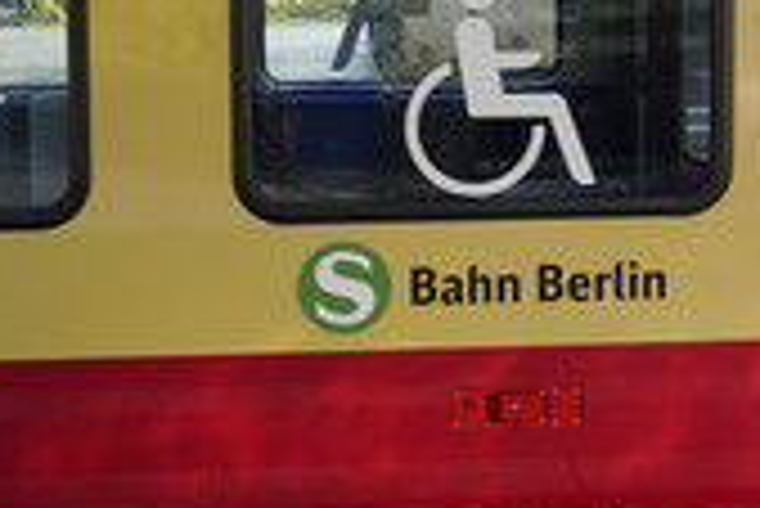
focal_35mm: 88
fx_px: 1859
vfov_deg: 15.3
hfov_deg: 23.1
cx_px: 452
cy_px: 22
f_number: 7.1
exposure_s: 1/250
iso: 640
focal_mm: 33
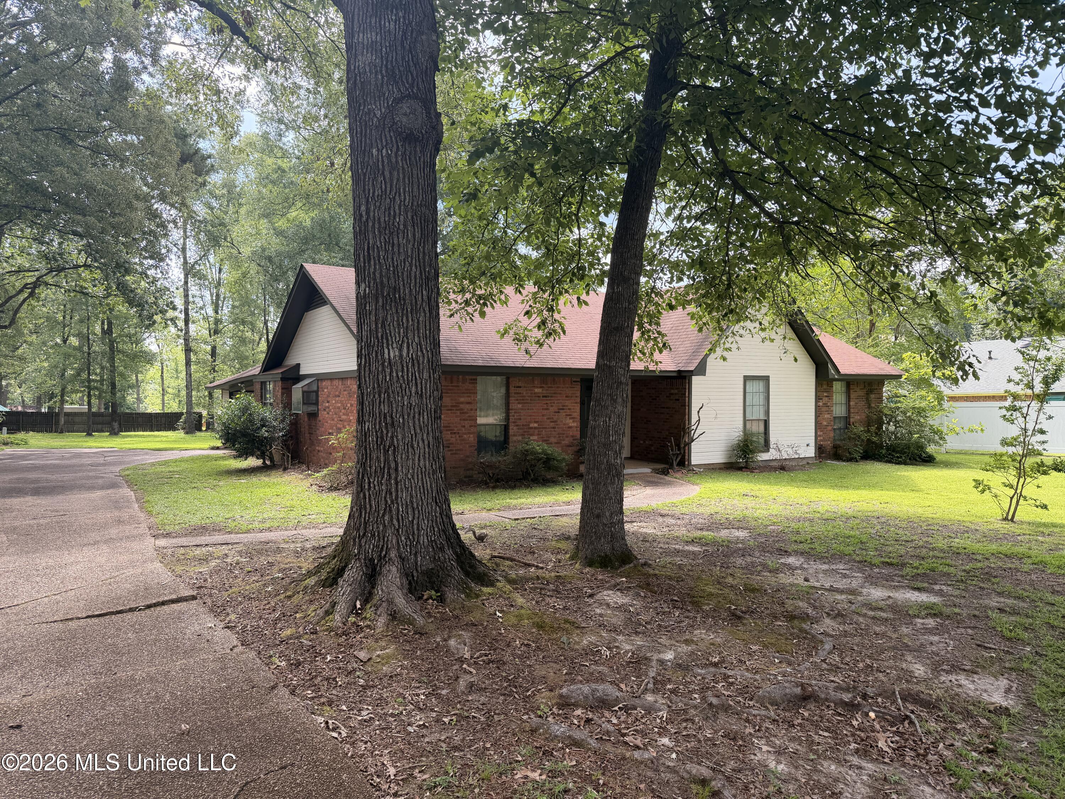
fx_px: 738
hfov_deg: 71.6
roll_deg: -0.4
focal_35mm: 24
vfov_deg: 56.8
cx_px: 532
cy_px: 400
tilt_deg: +2.6
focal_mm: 6.76
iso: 100
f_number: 1.78
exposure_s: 1/677
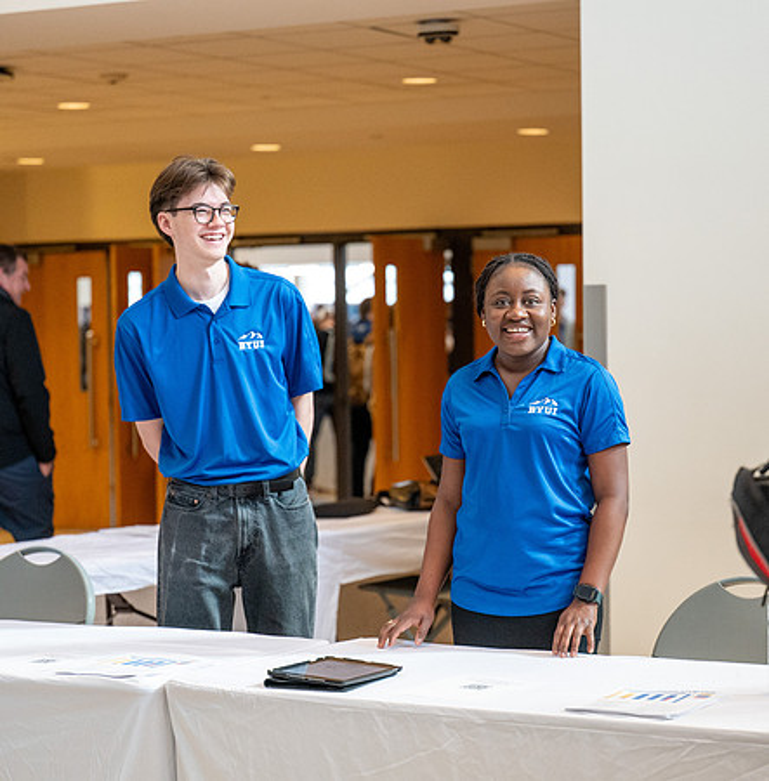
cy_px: 390
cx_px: 449
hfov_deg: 19.1
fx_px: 2278
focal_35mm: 90
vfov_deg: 19.5
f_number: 2.8
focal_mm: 70
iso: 3200
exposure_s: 1/800
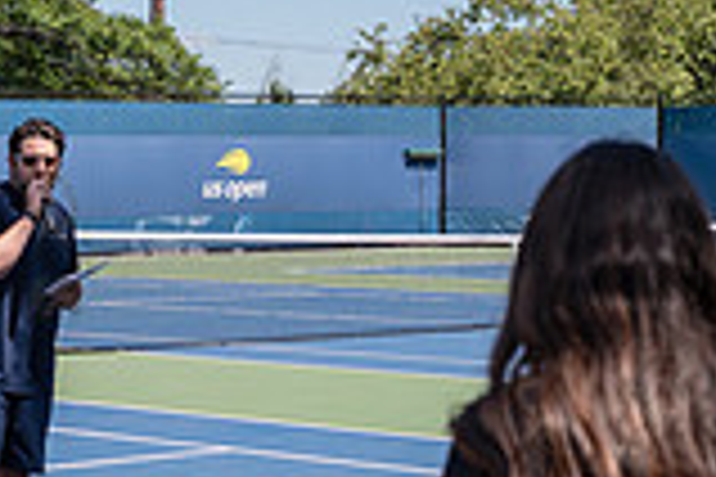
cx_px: 50
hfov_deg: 15.8
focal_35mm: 128
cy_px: 238
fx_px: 2546
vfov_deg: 10.7
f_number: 4
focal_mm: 35
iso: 100
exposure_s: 1/800
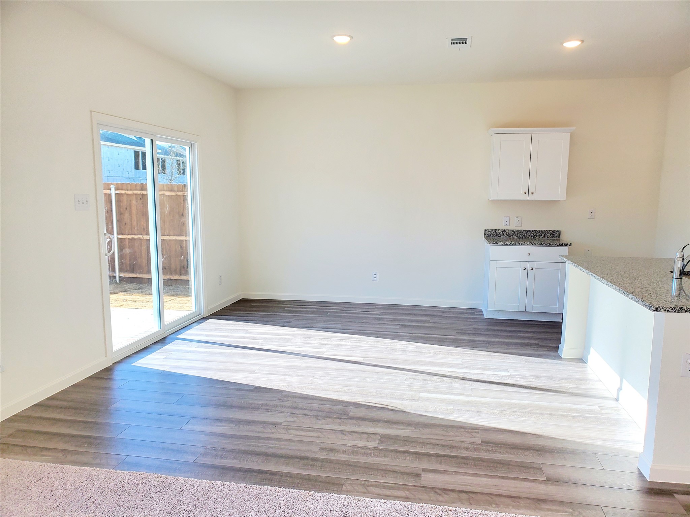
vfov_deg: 53.1
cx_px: 345
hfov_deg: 67.3
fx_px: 518
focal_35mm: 26
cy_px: 258
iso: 50
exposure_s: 1/312
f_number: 2.4
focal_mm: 4.3
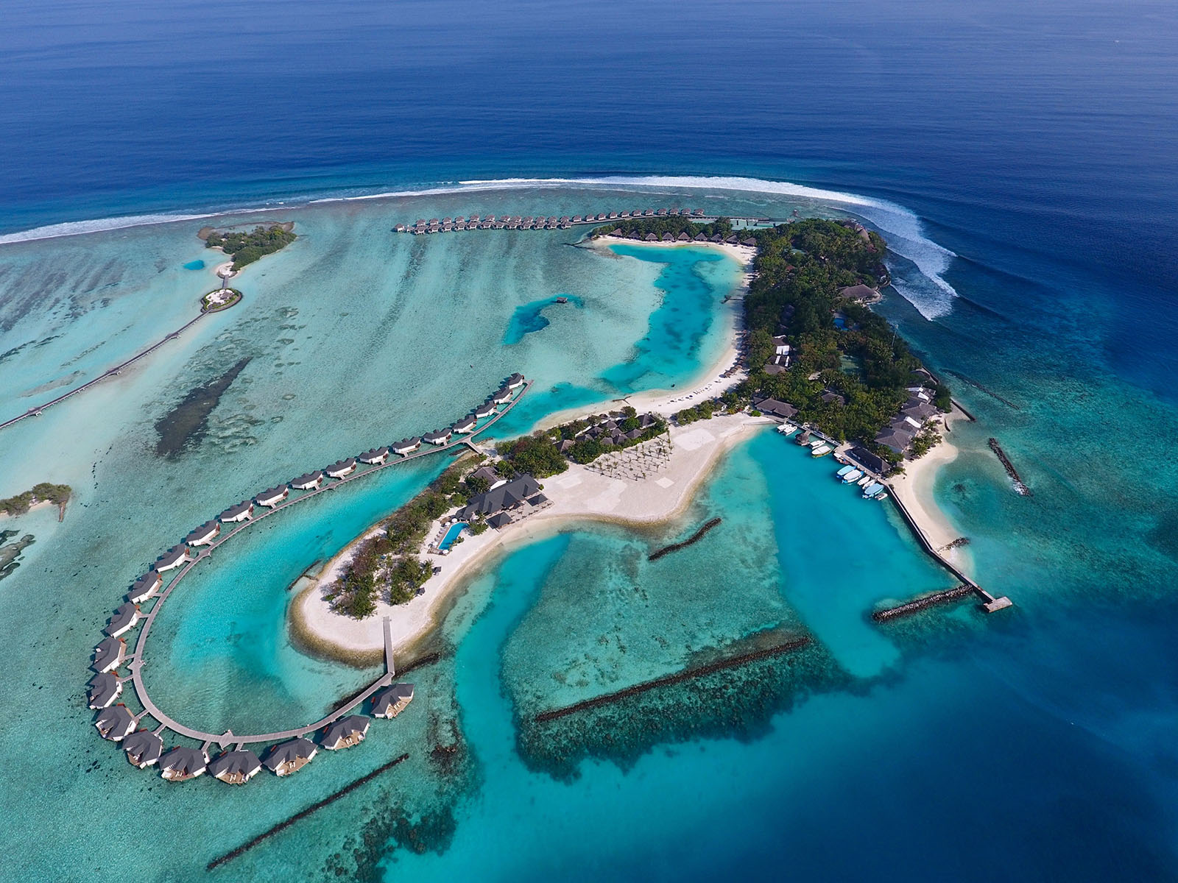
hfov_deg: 81.7
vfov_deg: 66.0
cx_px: 589
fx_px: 681
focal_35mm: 20
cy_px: 442
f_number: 2.8
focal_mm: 3.61
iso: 100
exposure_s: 1/1287
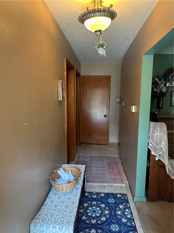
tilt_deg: -7.3
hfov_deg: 56.8
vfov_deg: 71.6
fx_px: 161
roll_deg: -1.0
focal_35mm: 24
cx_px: 87
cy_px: 116
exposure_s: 1/60
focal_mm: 6.86
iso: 160
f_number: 1.78
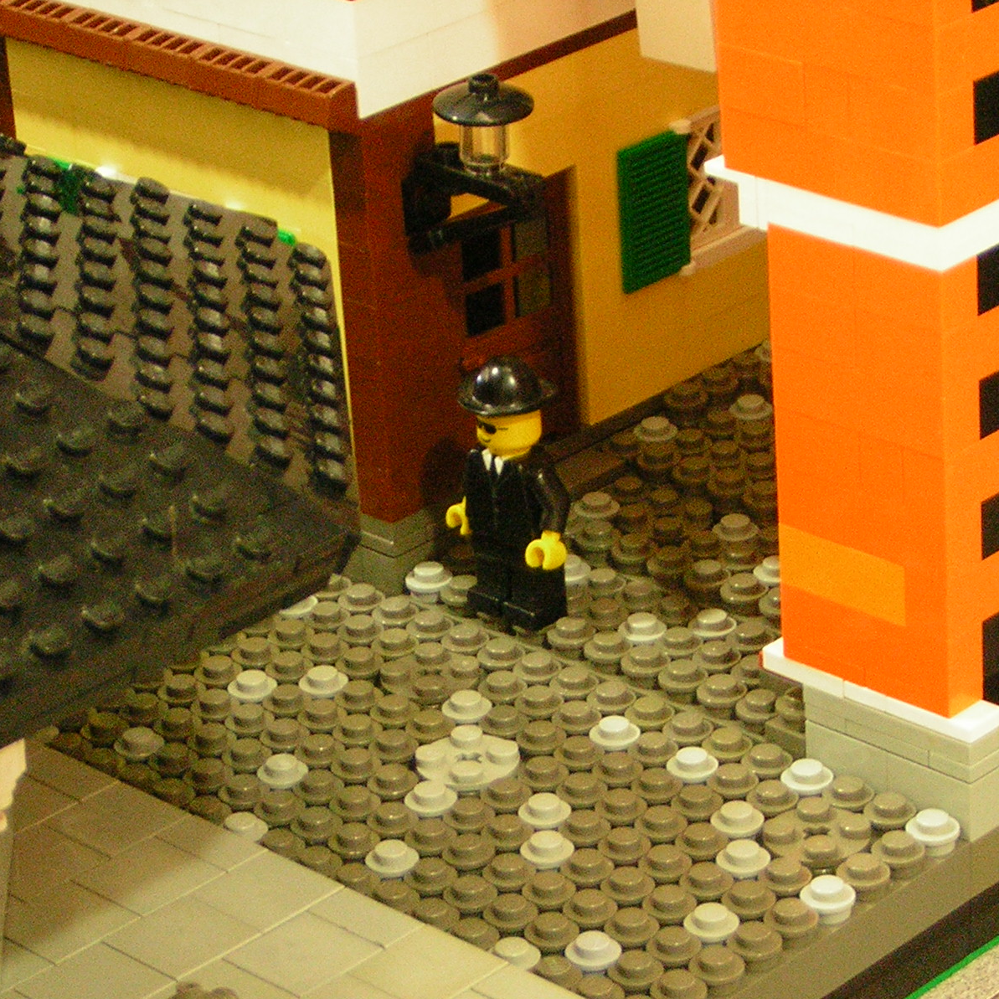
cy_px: 502
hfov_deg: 13.6
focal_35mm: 128
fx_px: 4179
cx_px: 544
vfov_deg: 13.6
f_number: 4.7
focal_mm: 14.1
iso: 200
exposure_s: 1/3
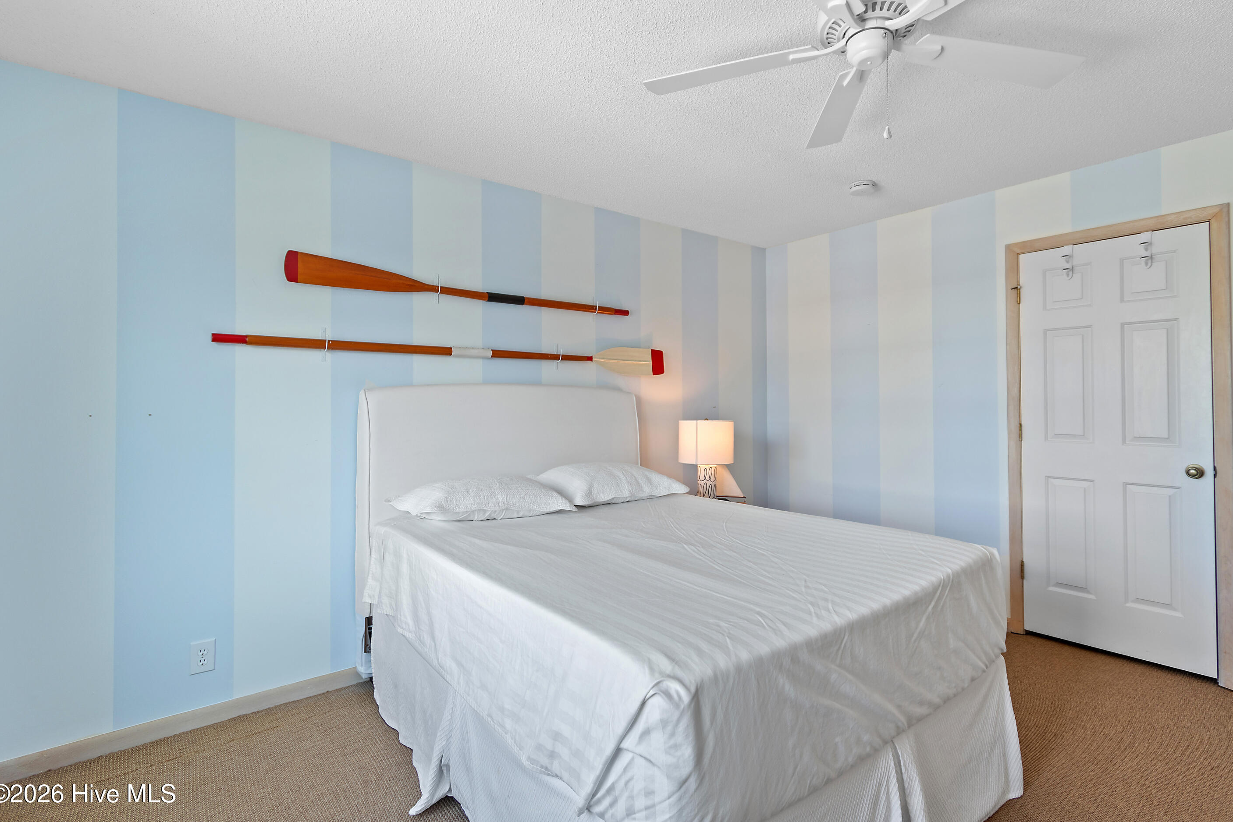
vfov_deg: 73.7
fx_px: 548
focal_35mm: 16
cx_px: 647
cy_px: 395
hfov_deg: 96.7
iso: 100
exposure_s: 1/10
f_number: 4.5
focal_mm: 10
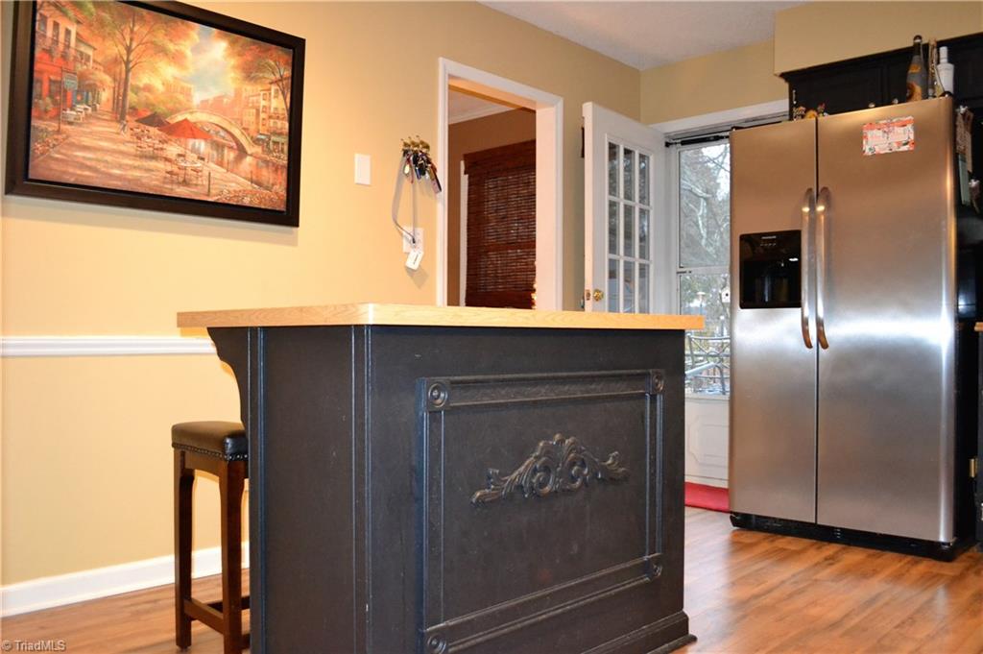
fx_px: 818
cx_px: 492
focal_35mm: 30
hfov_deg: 62.0
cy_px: 327
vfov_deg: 43.5
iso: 3200
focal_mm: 20
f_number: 3.8
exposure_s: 1/60
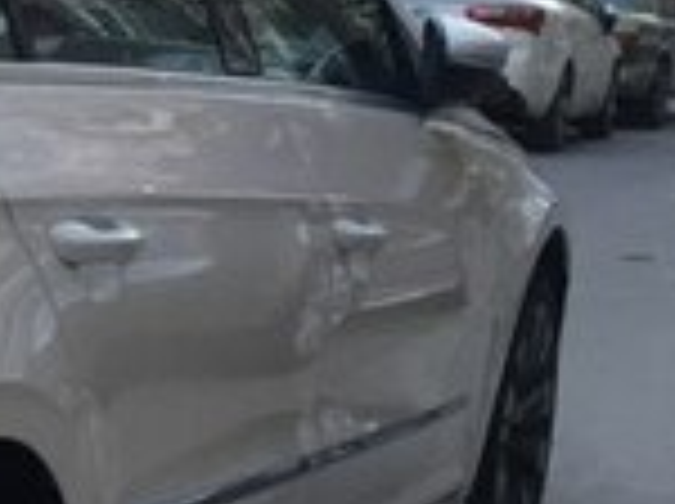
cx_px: -688
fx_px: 2492
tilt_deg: -10.6
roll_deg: -1.7
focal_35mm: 128
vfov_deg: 11.5
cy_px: 443
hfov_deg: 13.2
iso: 80
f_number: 2.2
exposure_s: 1/33
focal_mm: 4.15
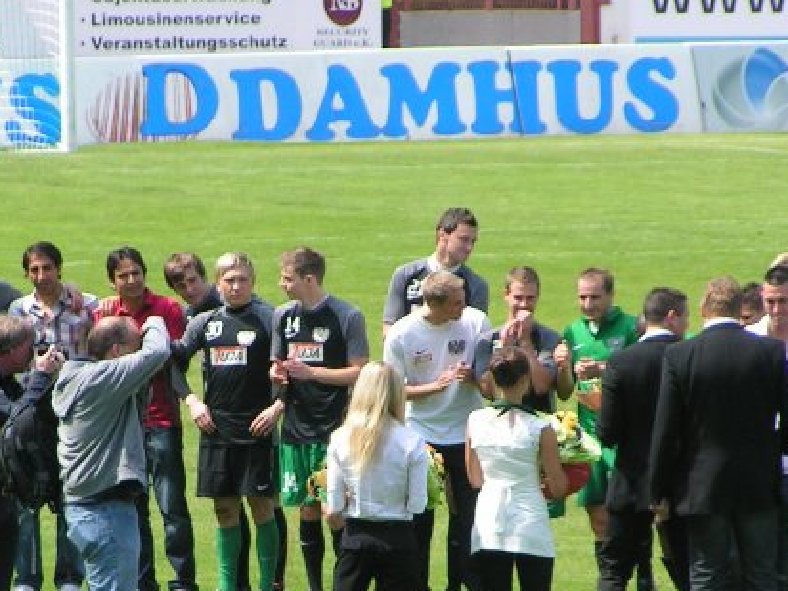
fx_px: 12497
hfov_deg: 3.6
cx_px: 266
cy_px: 459
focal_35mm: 549
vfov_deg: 2.7
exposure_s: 1/400
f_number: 4.5
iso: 50
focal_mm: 43.3
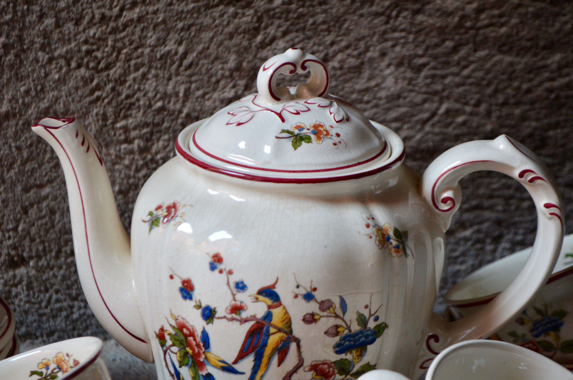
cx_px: 286
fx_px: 1310
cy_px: 190
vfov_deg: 16.5
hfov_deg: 24.7
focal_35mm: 82
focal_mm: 55
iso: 1250
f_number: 5.6
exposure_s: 1/125
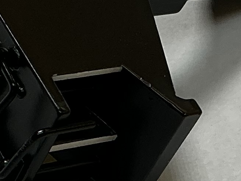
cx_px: -12
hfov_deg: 10.9
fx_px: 1246
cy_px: -19
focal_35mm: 179
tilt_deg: -53.6
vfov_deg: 8.2
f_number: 1.8
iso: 20
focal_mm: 3
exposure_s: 1/211
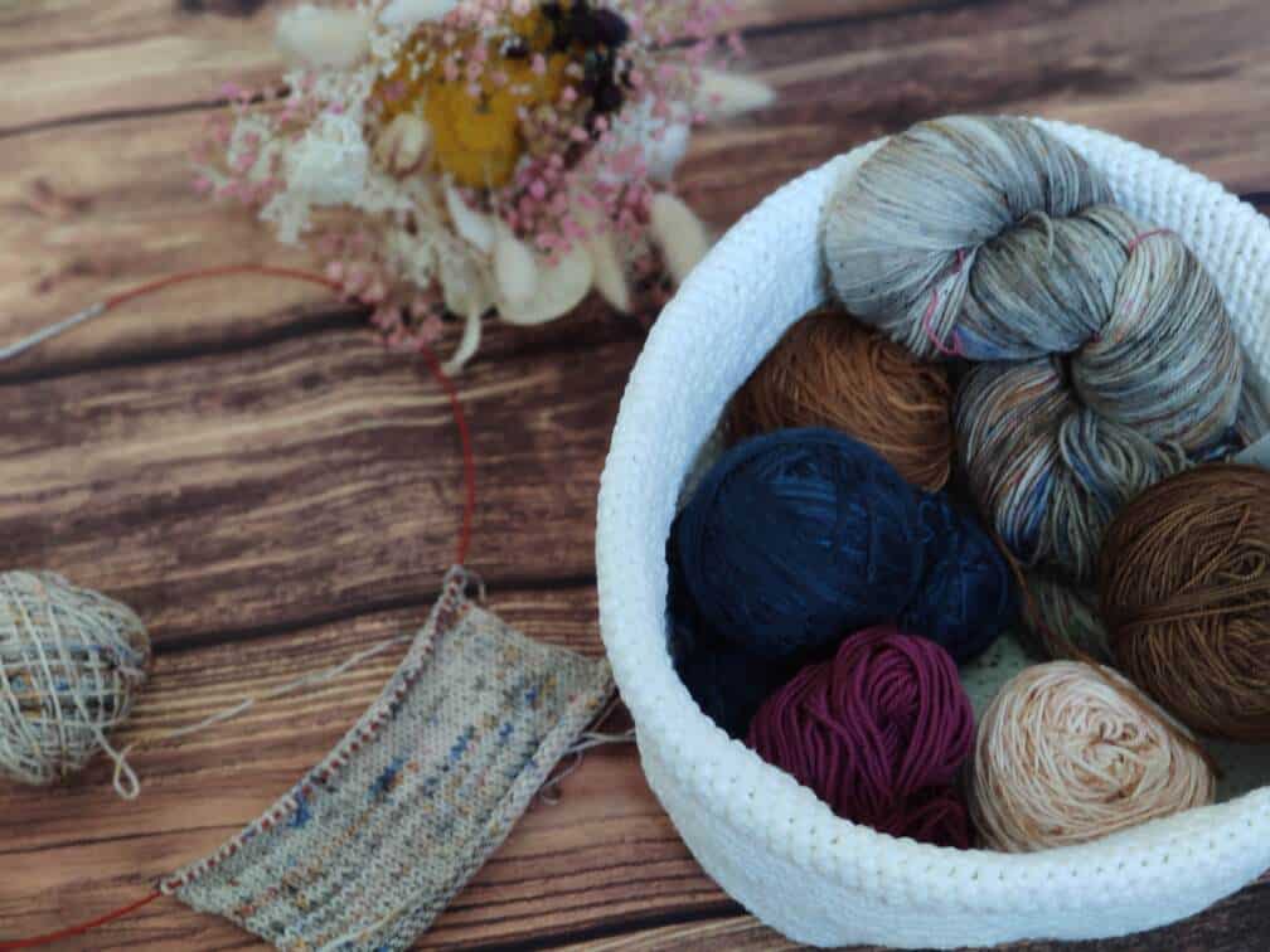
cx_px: 635
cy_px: 476
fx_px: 1504
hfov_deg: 45.8
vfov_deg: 35.1
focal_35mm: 41
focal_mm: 8.16
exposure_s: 1/33
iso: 736
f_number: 2
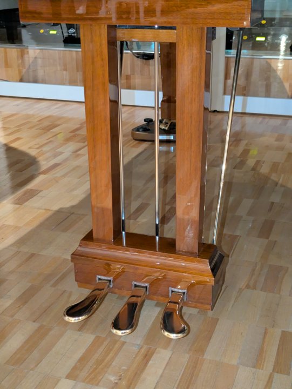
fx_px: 573
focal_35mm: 51
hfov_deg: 28.6
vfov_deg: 37.5
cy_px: 194
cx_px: 146
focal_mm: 5.43
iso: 815
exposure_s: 1/24
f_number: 1.89
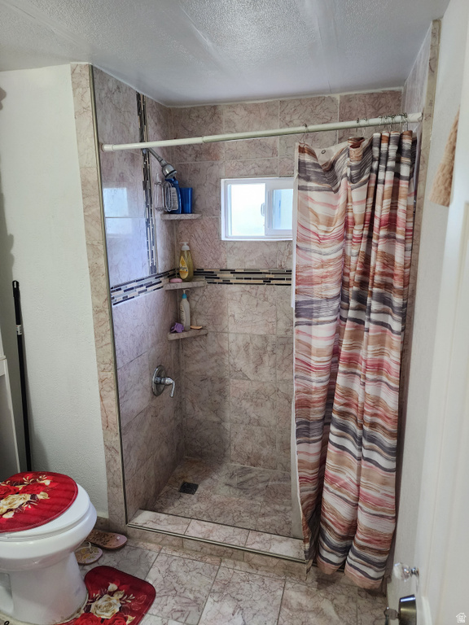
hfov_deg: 58.9
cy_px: 312
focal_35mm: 23
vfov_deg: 73.9
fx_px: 415
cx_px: 234
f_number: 1.8
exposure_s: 1/120
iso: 400
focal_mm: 6.4
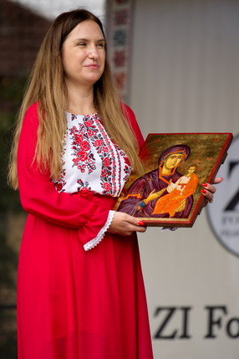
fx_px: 2091
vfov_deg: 9.8
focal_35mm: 210
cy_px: 185
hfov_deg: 6.5
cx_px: 109
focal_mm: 150
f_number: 2.8
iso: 160
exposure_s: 1/160
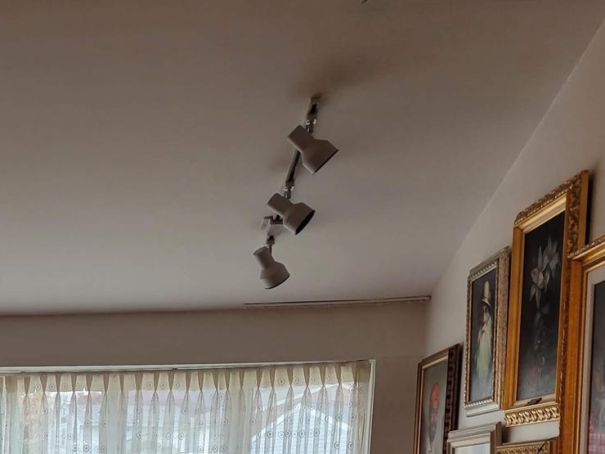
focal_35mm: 72
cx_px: -228
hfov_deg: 23.2
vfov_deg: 18.7
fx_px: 1258
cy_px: 617
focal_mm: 5.4
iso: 50
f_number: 1.8
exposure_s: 1/120
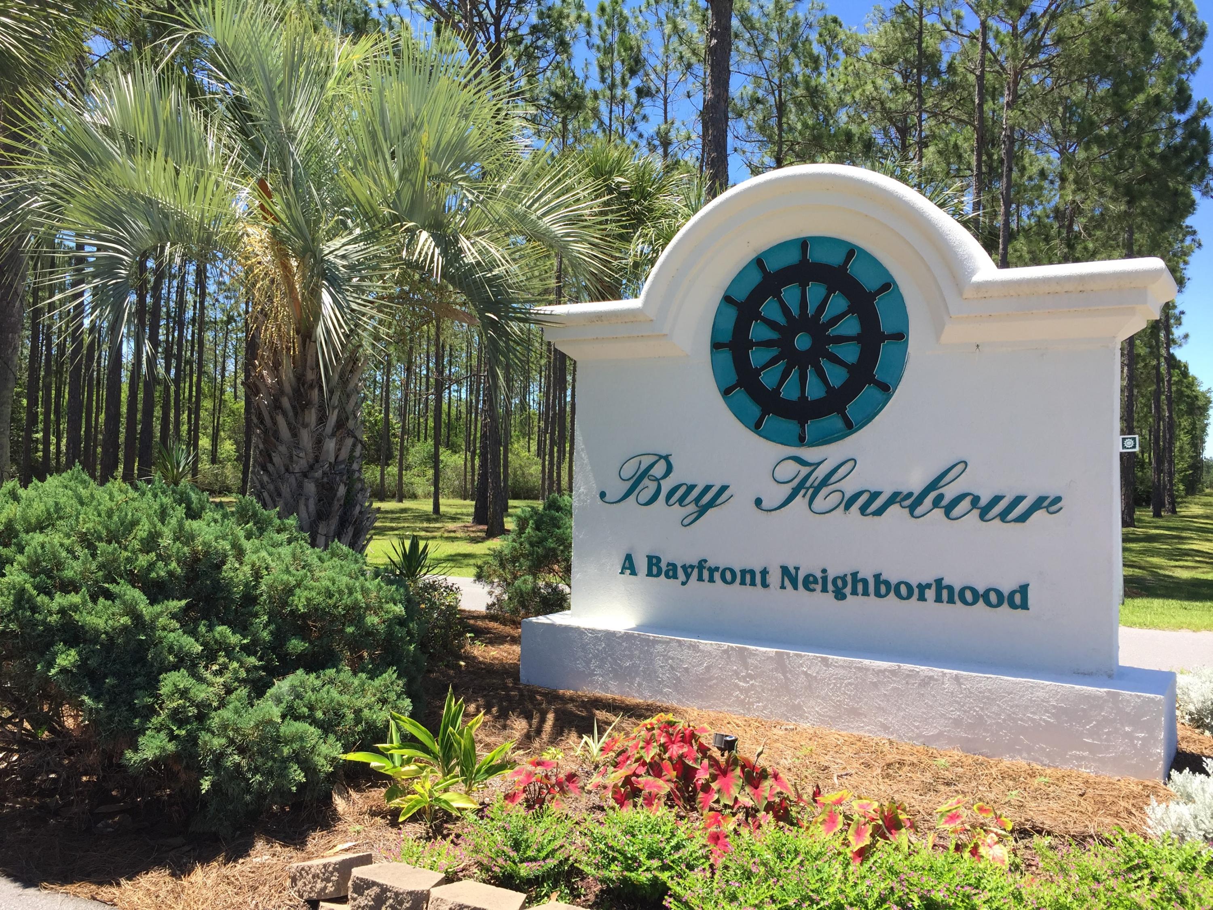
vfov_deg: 48.2
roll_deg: -3.0
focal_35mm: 29
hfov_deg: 61.7
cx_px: 606
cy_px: 455
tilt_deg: +2.3
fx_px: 1016
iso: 32
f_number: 2.2
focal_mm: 4.15
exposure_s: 1/706
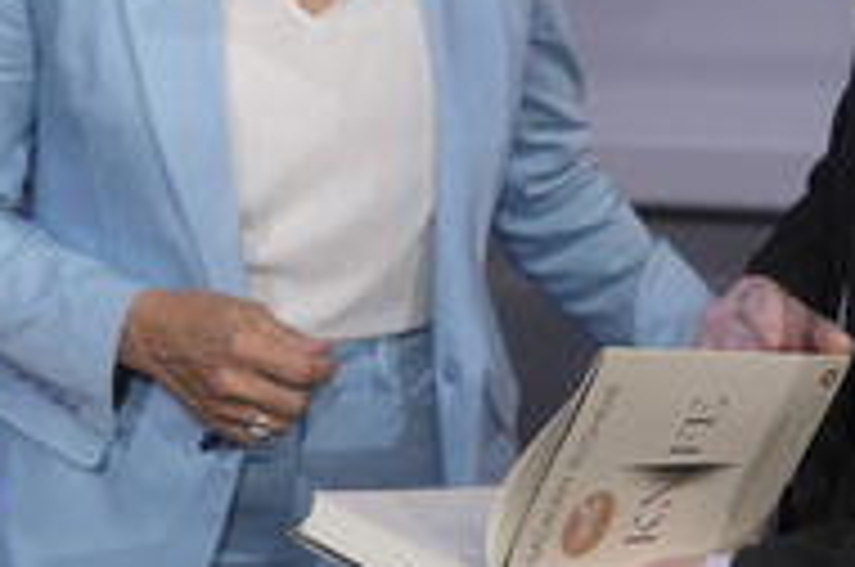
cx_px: 461
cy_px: -72
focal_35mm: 107
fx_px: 2537
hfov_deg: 19.1
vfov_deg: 12.5
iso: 640
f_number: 3.2
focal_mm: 30
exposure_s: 1/160
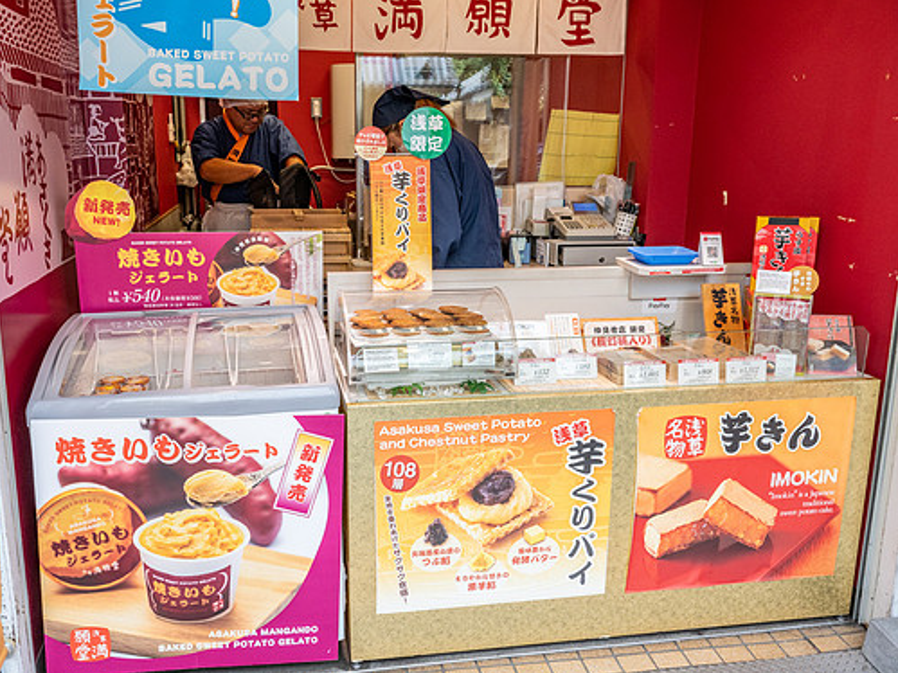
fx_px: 856
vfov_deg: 42.9
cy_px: 343
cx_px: 400
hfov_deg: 55.2
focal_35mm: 33
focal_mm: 29.5
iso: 1000
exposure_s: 1/320
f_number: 8
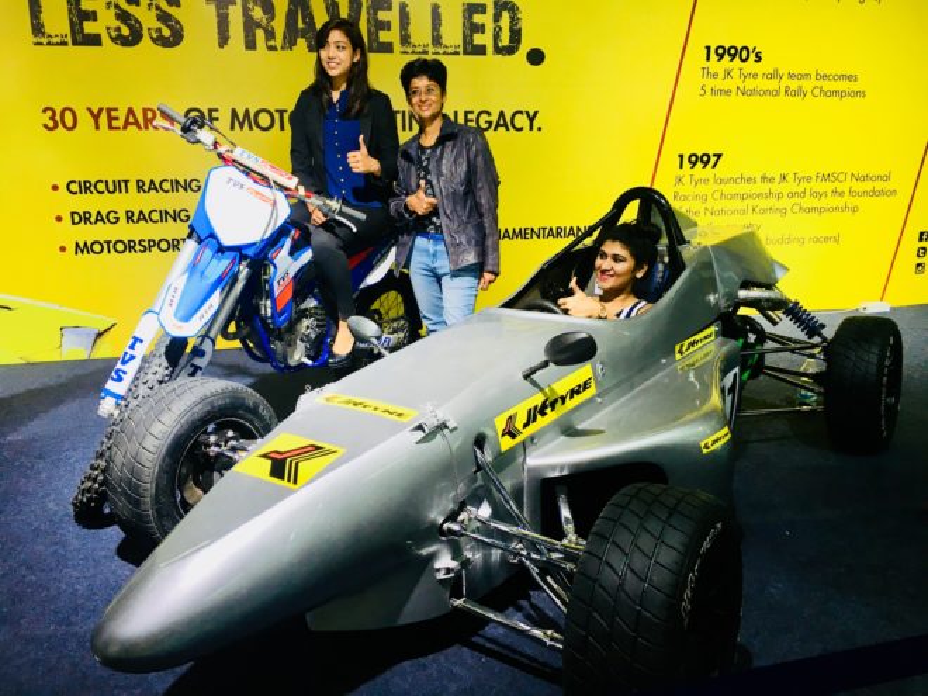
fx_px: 777
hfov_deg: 61.7
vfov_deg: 48.2
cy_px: 348
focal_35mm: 29
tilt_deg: -12.9
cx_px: 464
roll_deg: +0.3
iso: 25
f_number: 2.2
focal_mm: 4.15
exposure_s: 1/33
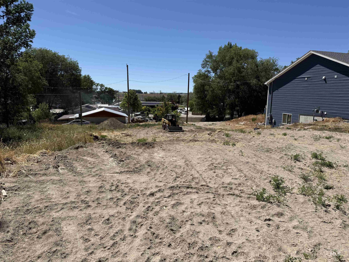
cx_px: 174
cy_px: 131
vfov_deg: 56.8
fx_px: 242
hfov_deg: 71.6
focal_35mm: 24
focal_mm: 6.76
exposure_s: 1/6711
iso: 80
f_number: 1.78
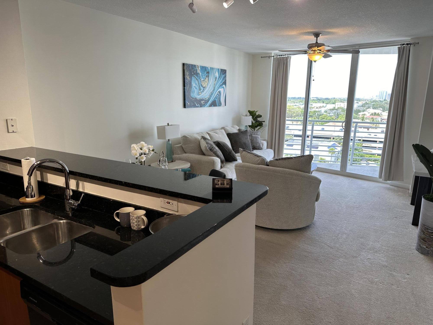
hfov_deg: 71.6
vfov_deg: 56.8
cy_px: 162
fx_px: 300
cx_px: 216
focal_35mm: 24
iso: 64
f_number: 1.78
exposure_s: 1/129
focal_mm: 6.86
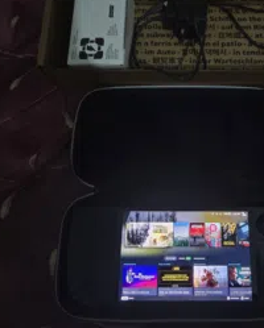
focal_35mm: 36
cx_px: 186
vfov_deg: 48.2
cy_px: 80
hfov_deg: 40.5
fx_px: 351
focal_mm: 6.3
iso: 200
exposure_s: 1/51.5
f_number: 1.7
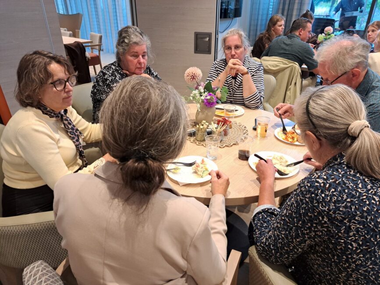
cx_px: 190
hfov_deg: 71.6
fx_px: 263
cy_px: 142
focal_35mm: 24
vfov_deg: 56.8
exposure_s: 1/50
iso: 160
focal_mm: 5.23
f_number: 1.8
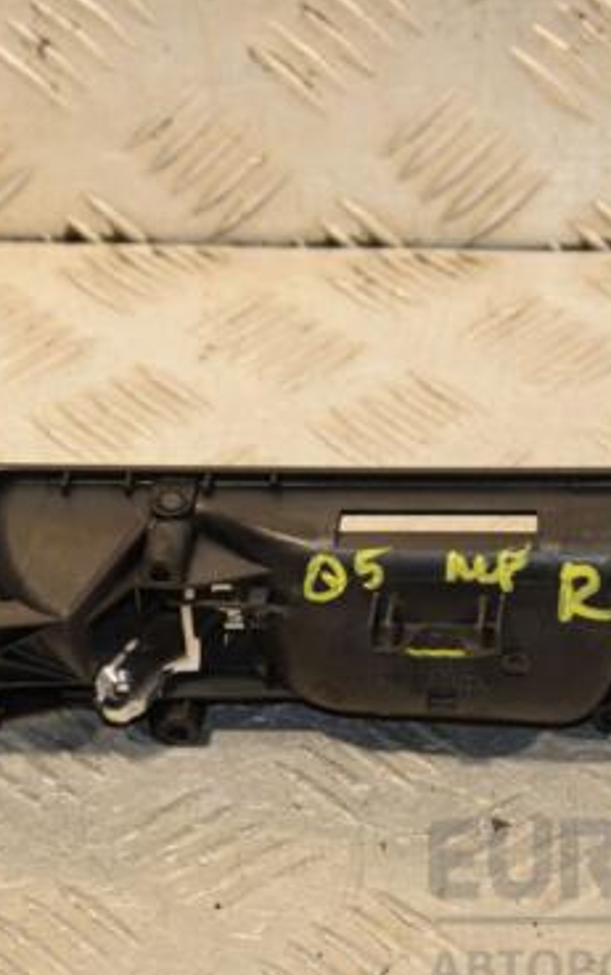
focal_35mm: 174
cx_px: 378
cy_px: 507
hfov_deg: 7.5
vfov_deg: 12.0
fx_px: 4630
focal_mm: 70
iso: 800
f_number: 7.1
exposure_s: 1/200
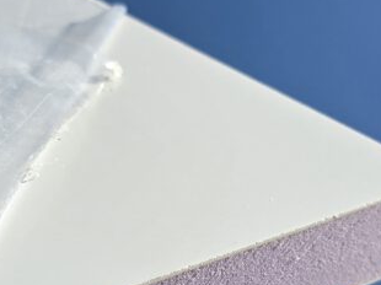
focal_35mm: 57
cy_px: 241
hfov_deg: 33.8
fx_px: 627
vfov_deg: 25.1
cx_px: 210
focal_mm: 6.3
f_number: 1.7
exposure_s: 1/1111
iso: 12
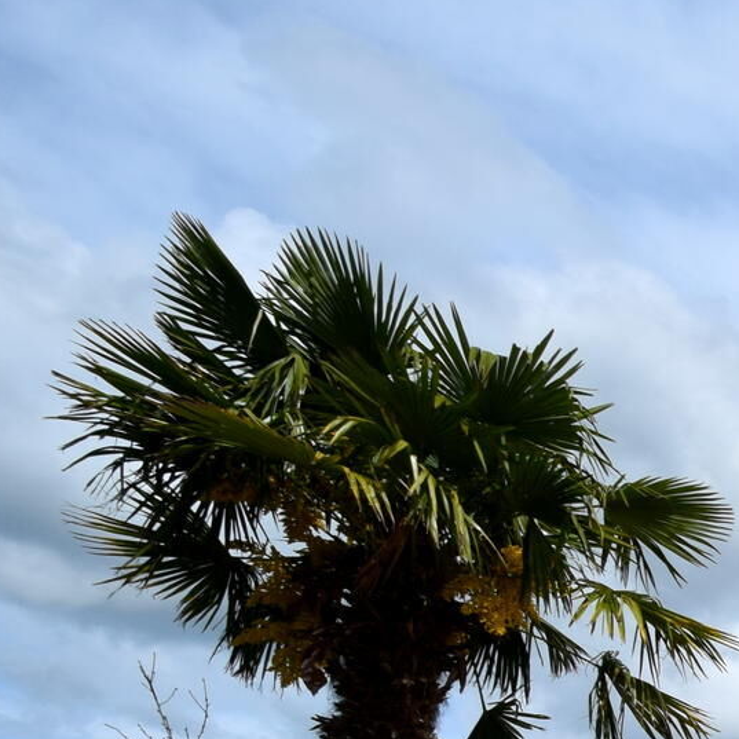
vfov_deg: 25.2
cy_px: 1007
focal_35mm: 57
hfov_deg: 17.1
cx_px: 1613
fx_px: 1377
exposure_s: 1/400
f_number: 10
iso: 200
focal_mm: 10
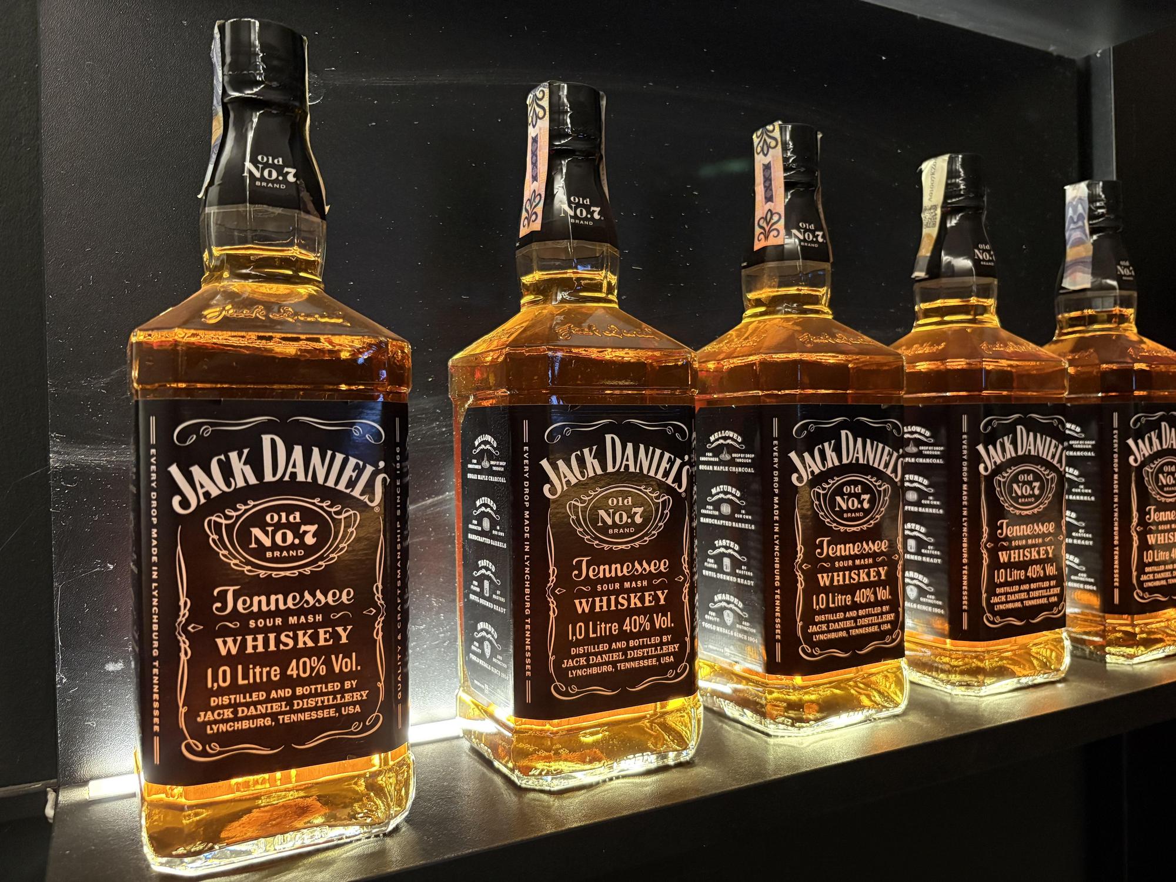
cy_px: 441
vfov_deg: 53.1
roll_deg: +1.7
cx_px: 588
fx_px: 883
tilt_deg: -0.1
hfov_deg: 67.3
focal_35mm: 26
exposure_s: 1/52
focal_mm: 5.96
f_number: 1.6
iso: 500
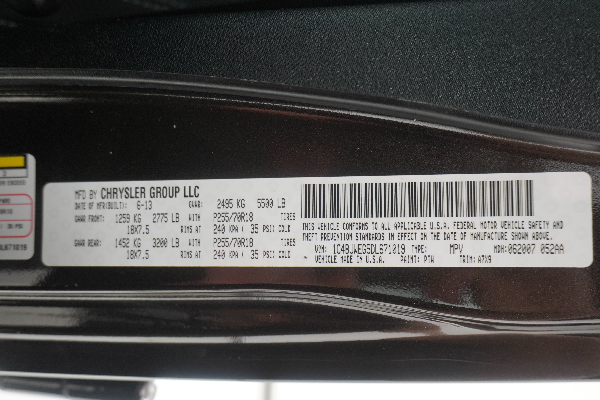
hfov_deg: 61.9
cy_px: 200
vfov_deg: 43.6
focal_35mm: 30
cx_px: 300
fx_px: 500
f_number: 4
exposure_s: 1/60
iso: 250
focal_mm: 20
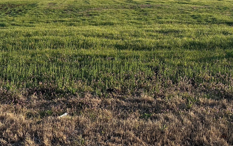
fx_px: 292
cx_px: 67
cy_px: 26
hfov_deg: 42.5
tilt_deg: -7.0
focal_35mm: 46
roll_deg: -0.1
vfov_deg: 27.4
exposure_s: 1/2591
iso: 80
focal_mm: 6.86
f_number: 1.78
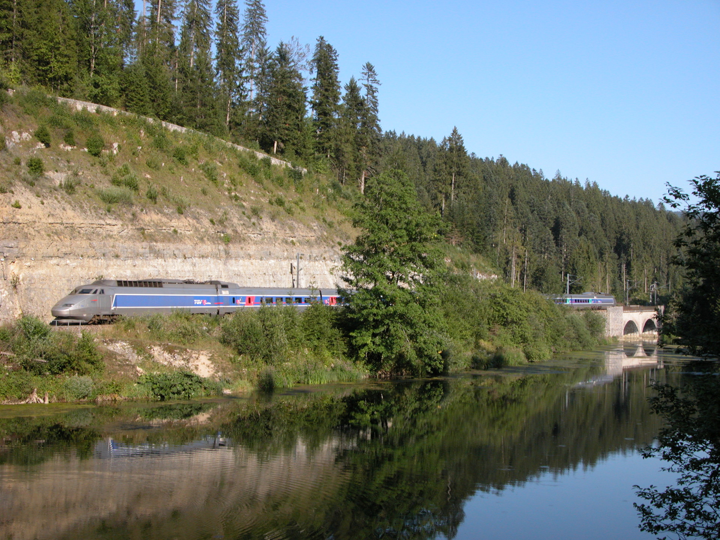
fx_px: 1123
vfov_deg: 27.0
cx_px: 360
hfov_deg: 35.5
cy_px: 270
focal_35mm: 54
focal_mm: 13.7
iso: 100
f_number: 4.9
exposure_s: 1/500
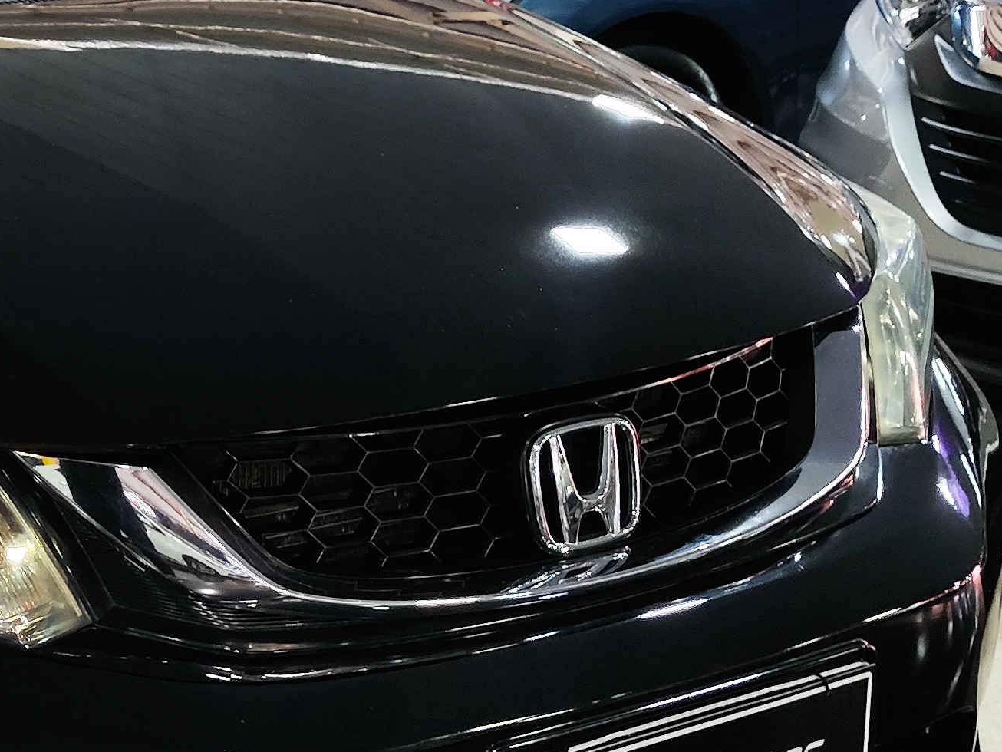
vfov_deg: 17.4
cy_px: 430
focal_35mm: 85
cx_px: -199
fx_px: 2461
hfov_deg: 21.4
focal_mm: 4.68
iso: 165
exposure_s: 1/30
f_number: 1.8
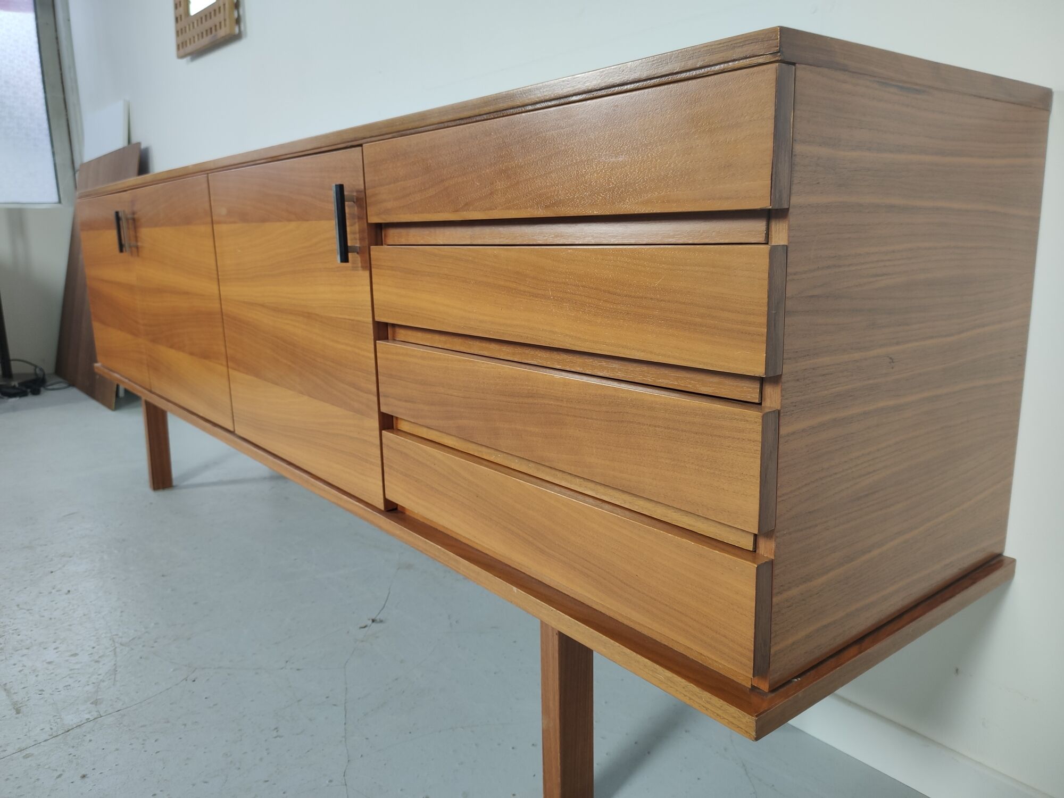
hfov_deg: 67.3
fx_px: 799
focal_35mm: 26
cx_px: 532
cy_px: 399
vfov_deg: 53.1
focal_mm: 4.75
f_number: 1.75
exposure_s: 1/100
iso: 142
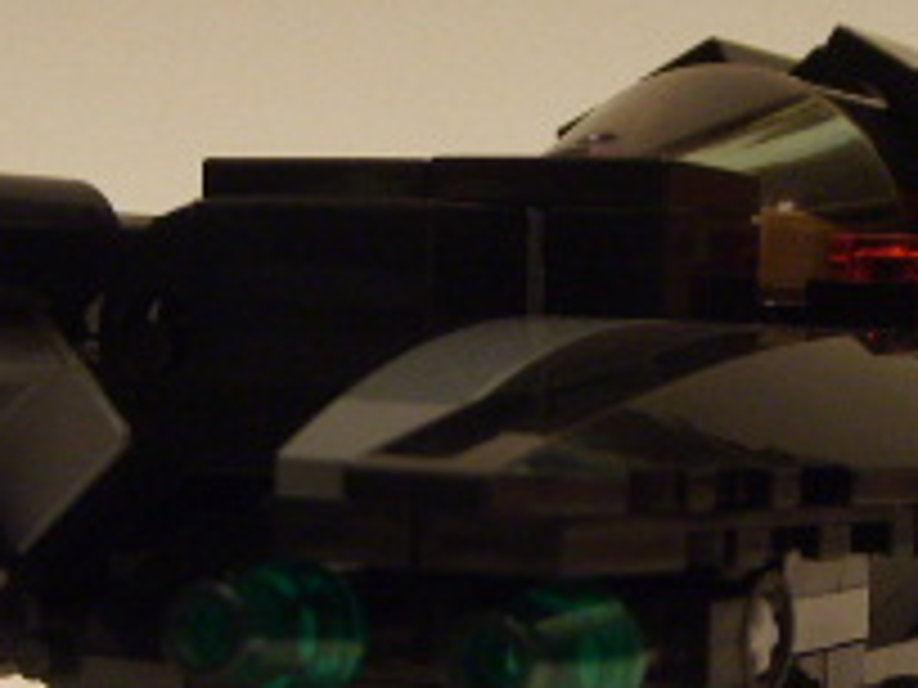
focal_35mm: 110
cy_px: 423
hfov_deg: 17.9
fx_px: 2917
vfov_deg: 13.5
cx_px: 464
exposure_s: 1/1.43
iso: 140
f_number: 2.8
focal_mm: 5.8
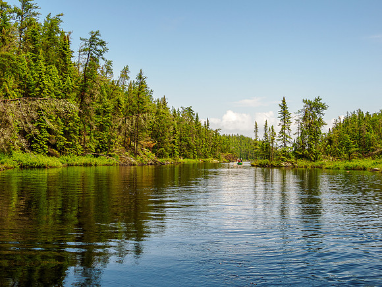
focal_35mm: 50
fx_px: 552
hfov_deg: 38.2
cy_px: 144
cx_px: 191
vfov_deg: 29.1
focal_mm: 25
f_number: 8
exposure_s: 1/125
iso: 200
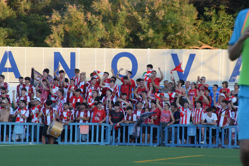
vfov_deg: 4.6
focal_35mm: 301
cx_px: 125
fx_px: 2082
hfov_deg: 6.8
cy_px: 83
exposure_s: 1/250
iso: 1600
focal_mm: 200
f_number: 10
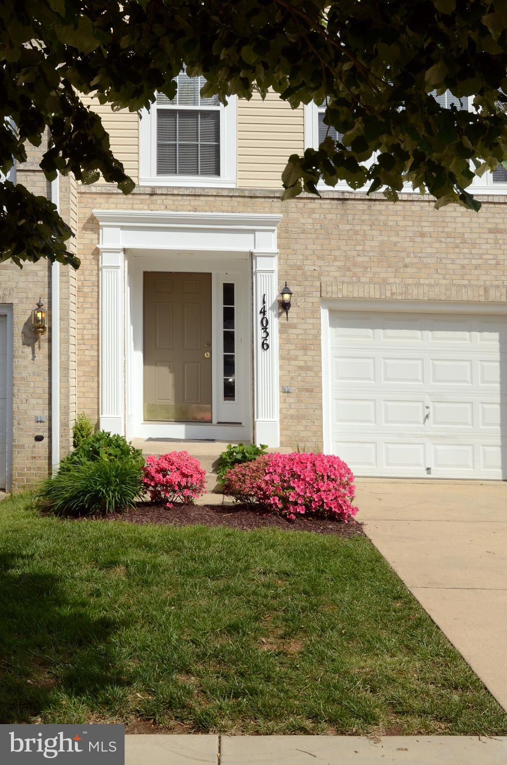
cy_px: 382
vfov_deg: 46.5
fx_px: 891
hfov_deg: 31.7
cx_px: 254
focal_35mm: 42
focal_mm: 28
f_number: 10
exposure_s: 1/320
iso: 200
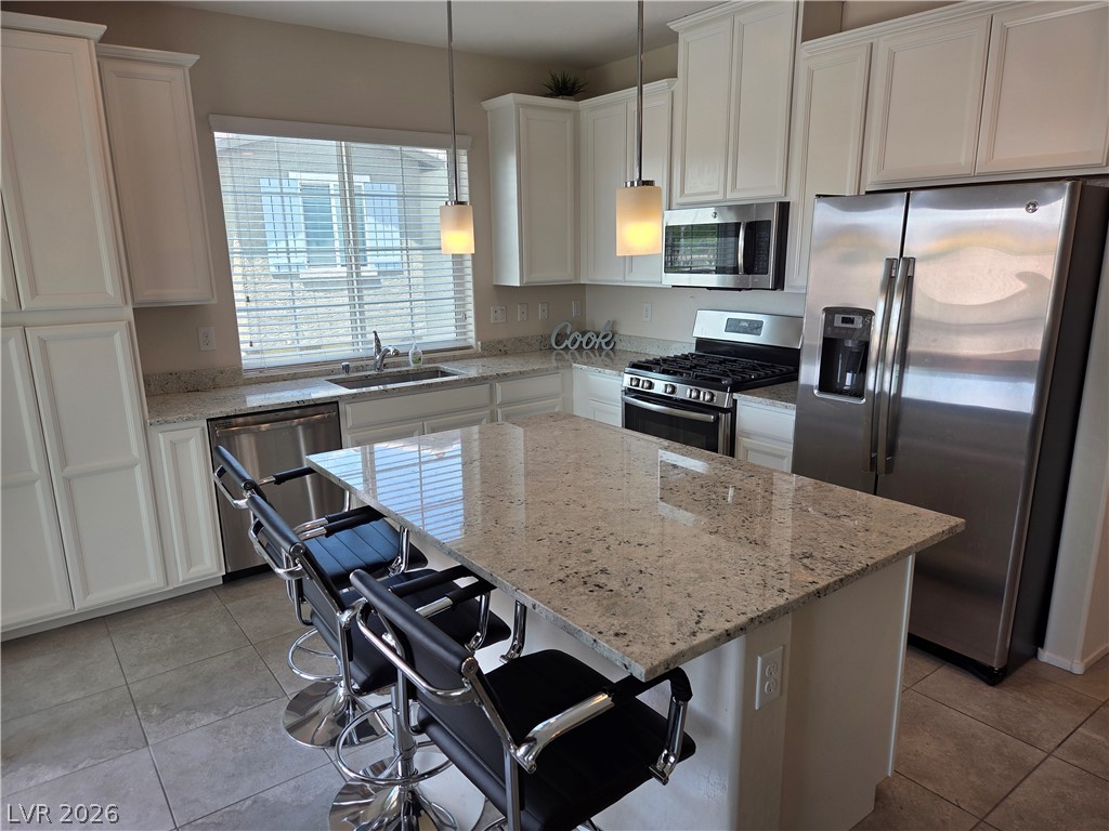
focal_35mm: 23
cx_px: 554
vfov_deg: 58.9
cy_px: 416
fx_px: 737
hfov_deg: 73.9
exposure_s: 1/120
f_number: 1.8
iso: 25
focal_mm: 5.4
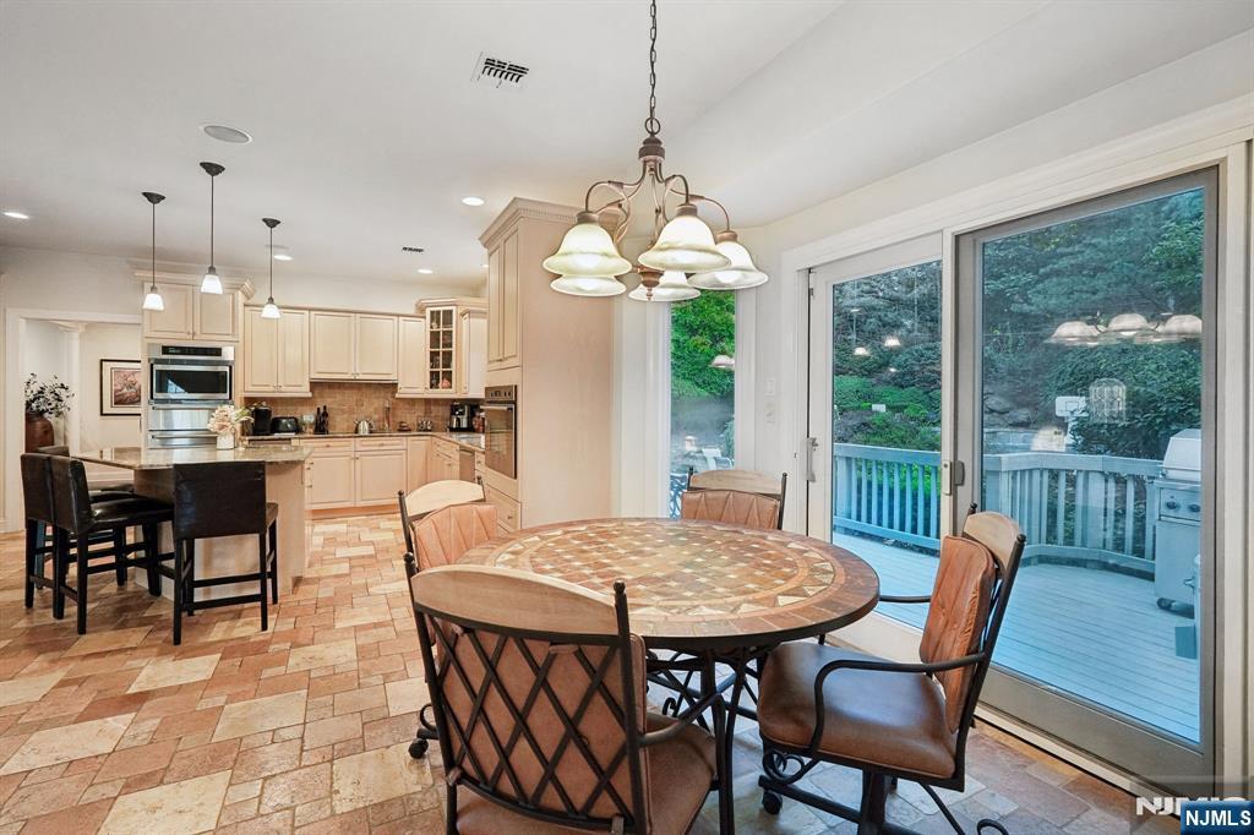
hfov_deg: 95.0
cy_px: 418
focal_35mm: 16
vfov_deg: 72.0
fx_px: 575
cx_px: 627
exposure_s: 1/25
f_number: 8
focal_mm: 16.5
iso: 400
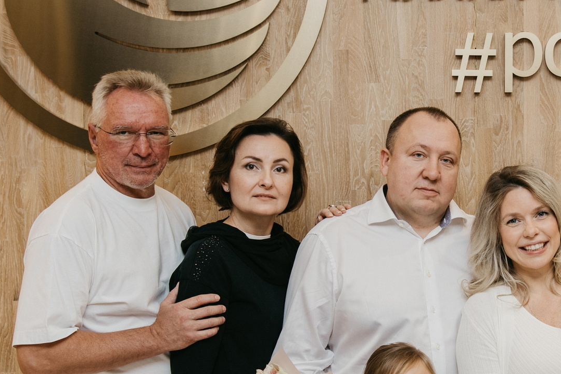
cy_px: 244
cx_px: 428
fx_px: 1184
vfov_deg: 17.9
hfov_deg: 26.3
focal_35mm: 76
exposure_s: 1/160
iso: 160
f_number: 4
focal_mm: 32
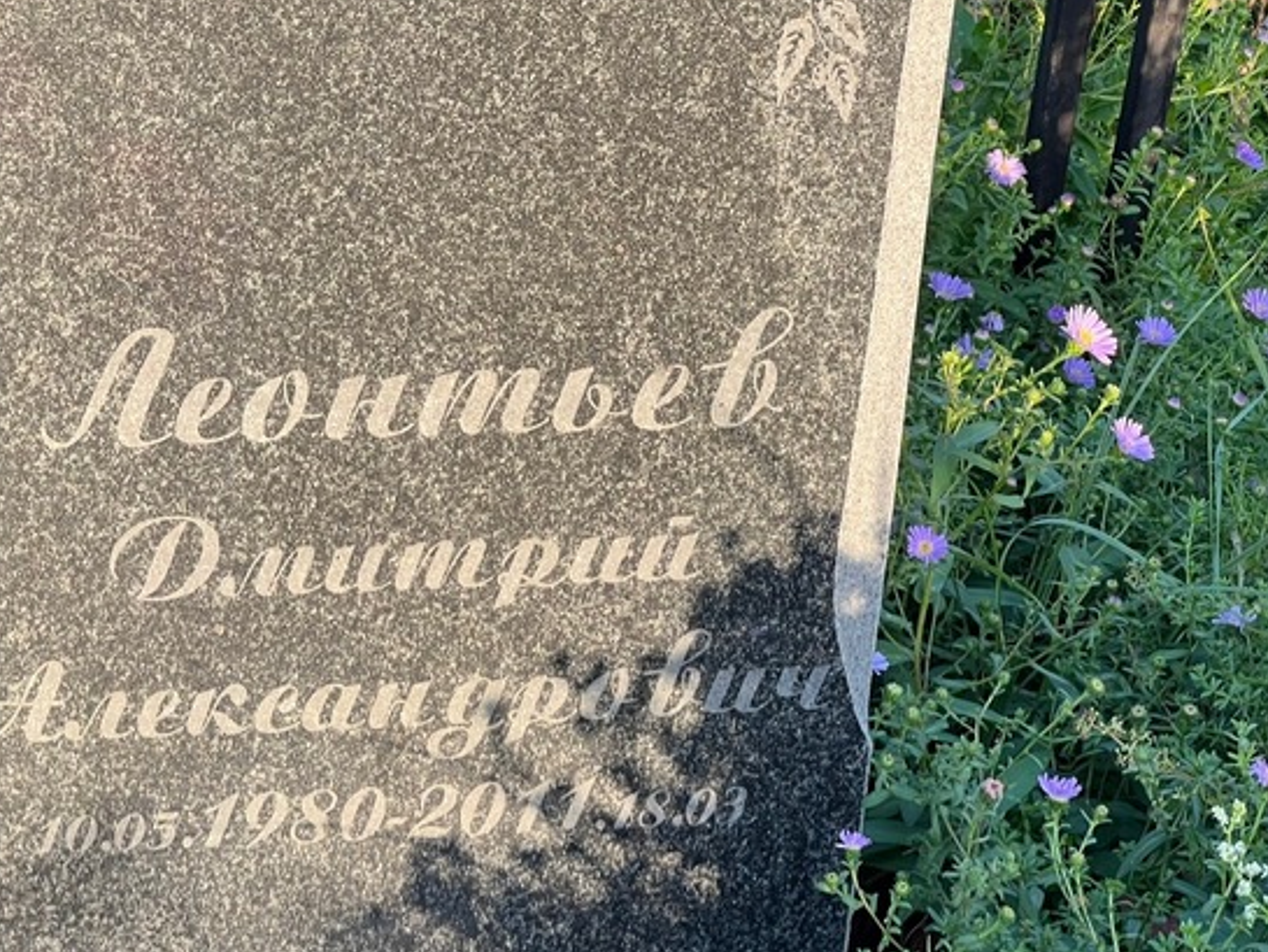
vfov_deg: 13.1
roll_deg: -5.3
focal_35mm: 113
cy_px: 589
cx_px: 412
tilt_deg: -32.7
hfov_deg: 17.4
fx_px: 4140
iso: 40
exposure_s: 1/99
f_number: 2.8
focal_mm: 9
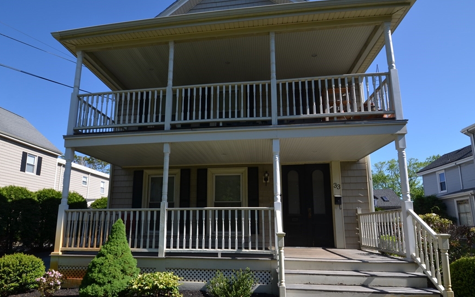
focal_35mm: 18
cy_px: 184
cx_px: 229
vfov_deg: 64.1
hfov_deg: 91.1
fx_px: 233
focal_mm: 10
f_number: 8
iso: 180
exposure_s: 1/250
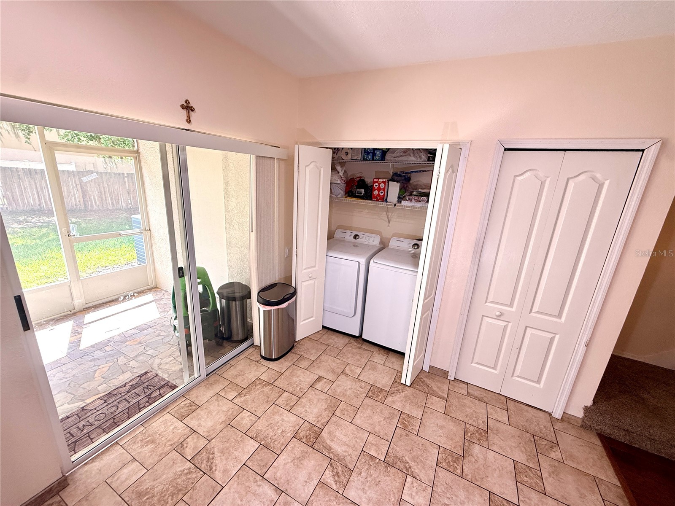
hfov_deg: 102.1
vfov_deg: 85.7
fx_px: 273
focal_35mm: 14
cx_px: 338
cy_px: 253
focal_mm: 2.22
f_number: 2.2
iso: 125
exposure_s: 1/120
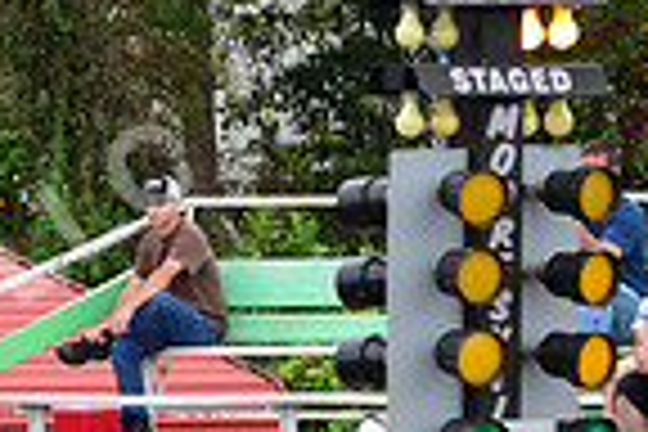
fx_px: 10637
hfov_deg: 3.5
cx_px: -580
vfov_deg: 2.3
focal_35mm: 591
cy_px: 698
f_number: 8
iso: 1000
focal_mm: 98
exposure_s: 1/1000
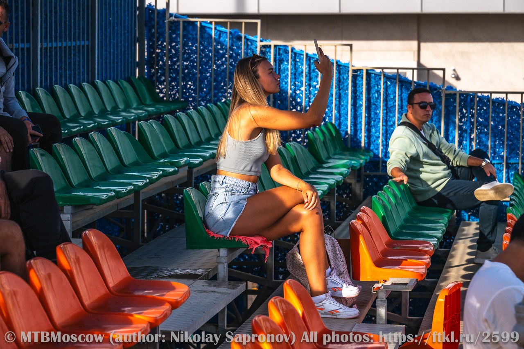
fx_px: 1965
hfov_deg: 15.2
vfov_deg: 10.2
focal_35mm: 135
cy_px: 174
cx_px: 262
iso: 250
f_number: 7.1
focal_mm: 135
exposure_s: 1/500
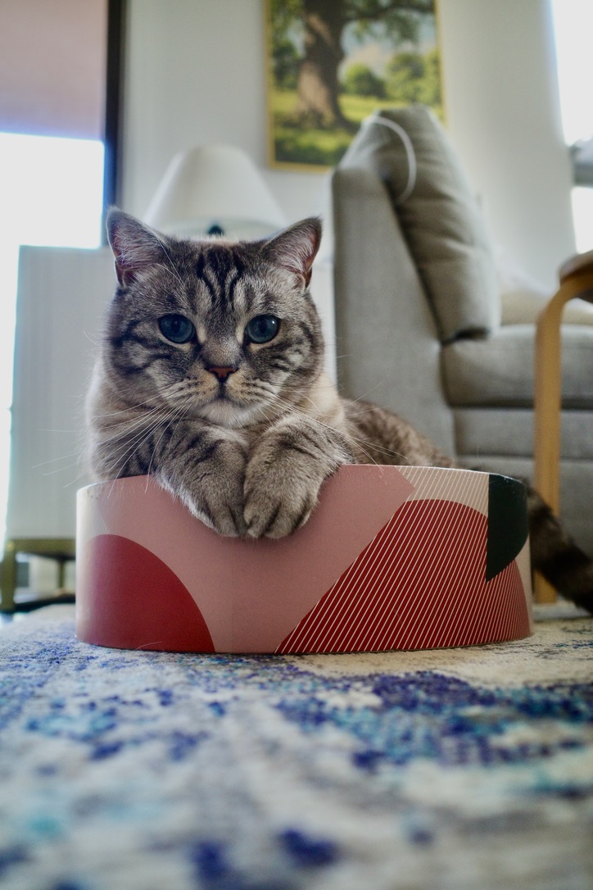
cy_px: 445
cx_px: 296
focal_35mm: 28
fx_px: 692
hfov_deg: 46.4
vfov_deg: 65.5
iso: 800
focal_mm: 18.3
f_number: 2.8
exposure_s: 1/60
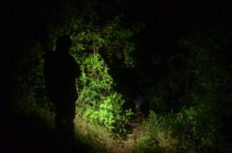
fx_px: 199
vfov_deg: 42.1
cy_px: 79
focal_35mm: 31
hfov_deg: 60.4
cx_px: 112
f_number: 3.5
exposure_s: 1/1.3
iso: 1600
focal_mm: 18
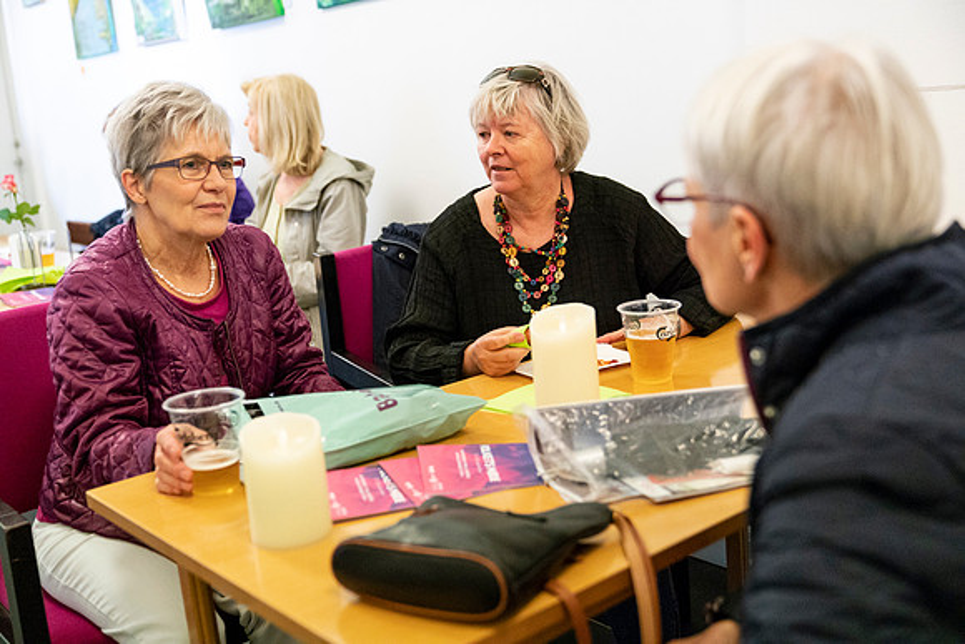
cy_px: 322
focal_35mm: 40
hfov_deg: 48.4
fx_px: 1072
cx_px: 482
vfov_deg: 33.4
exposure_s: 1/250
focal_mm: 40
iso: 10000
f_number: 2.8
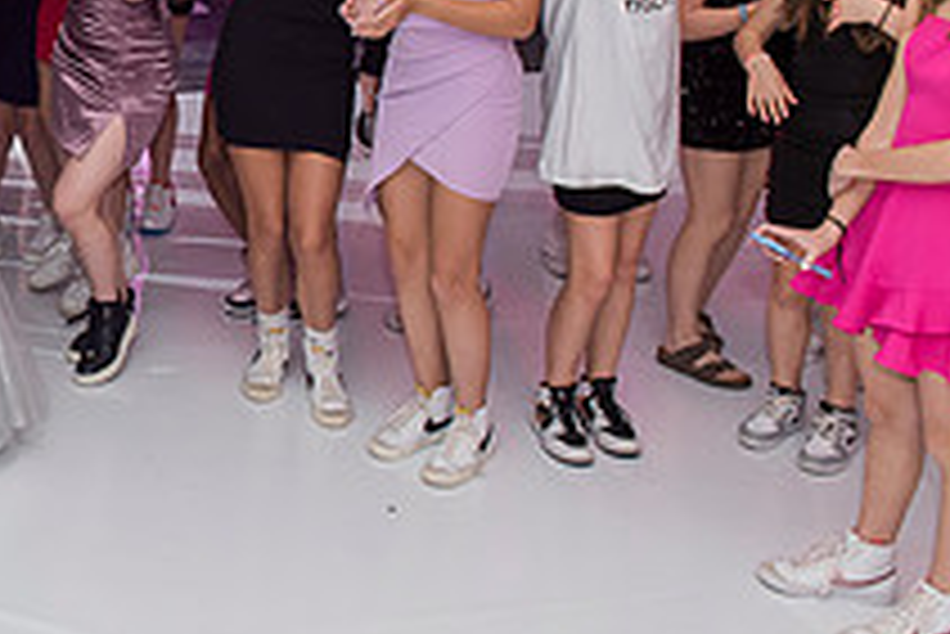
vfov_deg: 20.1
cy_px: 29
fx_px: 1743
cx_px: -81
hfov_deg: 27.9
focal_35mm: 66
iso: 1250
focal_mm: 24
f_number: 4
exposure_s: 1/100
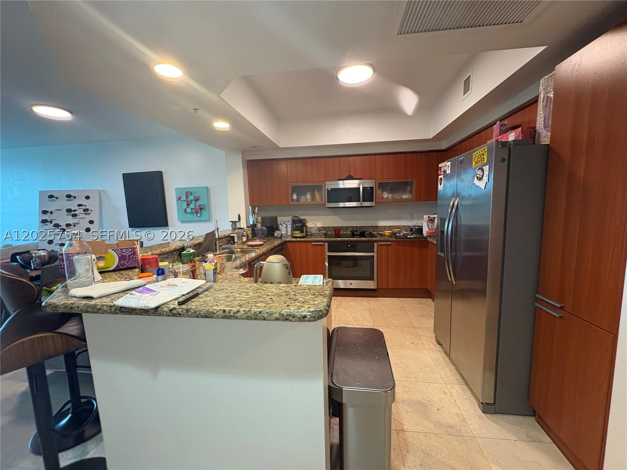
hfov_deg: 102.1
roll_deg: +1.6
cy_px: 235
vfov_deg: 85.7
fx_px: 254
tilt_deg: -6.6
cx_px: 314
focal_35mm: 14
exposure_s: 1/60
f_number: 2.2
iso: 320
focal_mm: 2.22
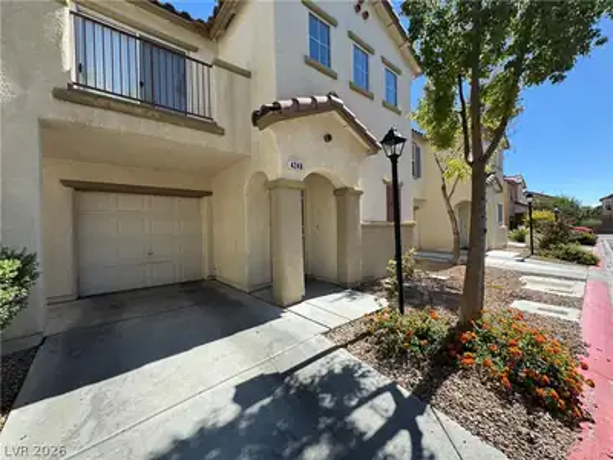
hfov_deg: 102.1
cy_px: 230
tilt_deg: +0.5
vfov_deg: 85.7
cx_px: 306
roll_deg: +1.8
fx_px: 248
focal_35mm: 14
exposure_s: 1/868
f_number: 2.2
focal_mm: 2.22
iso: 50
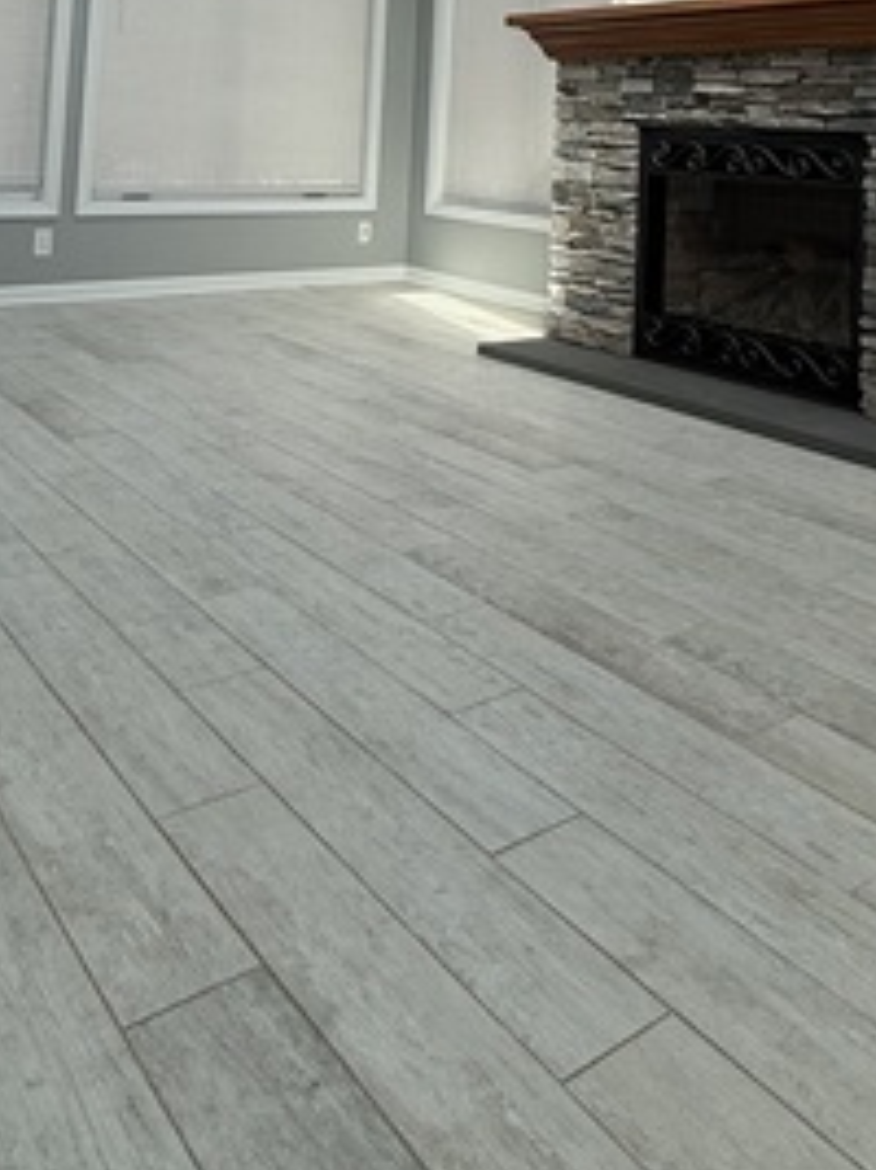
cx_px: 548
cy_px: 64
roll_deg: -2.9
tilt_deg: +4.1
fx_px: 1182
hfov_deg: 40.4
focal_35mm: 35
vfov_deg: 46.2
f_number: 2.2
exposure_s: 1/240
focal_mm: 2.22
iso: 64
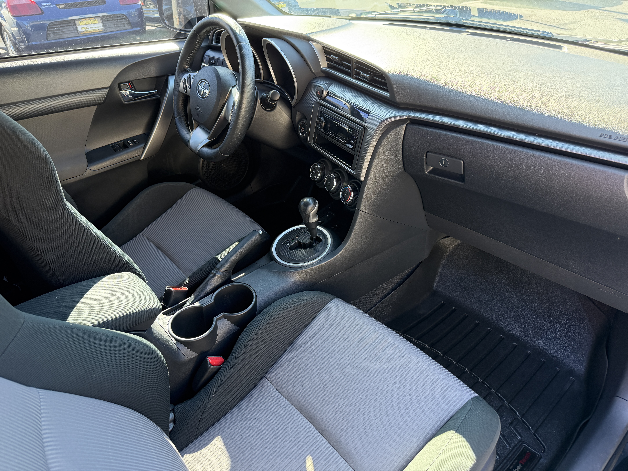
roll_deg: +2.4
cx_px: 314
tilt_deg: -33.9
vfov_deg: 56.8
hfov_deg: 71.6
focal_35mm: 24
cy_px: 236
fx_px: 435
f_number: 1.78
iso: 200
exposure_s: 1/126
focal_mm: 6.76
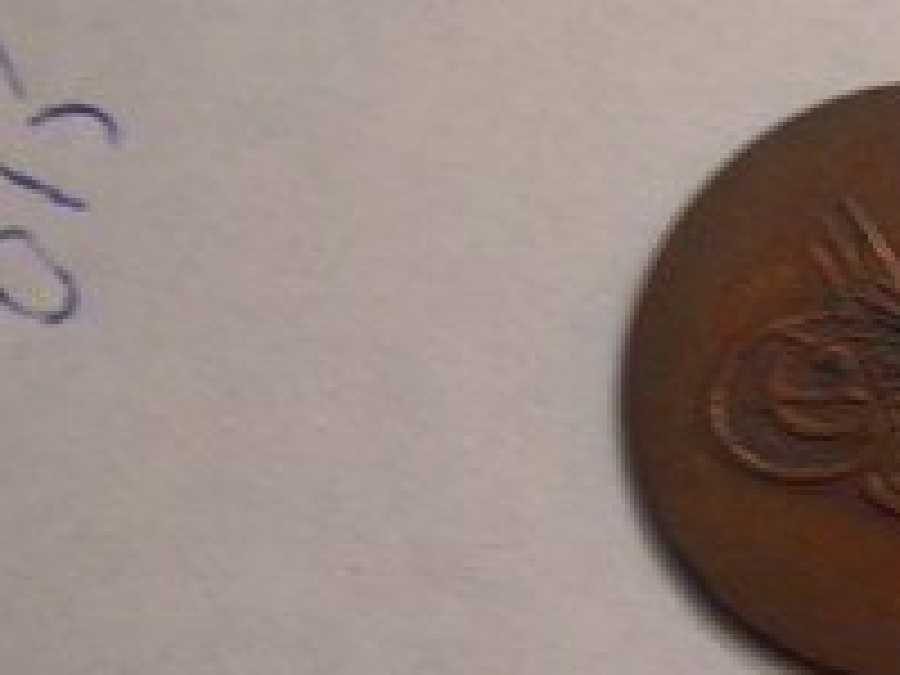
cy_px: 400
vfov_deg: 13.0
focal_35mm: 114
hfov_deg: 16.8
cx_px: 950
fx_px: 2964
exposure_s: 1/4.4
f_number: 2.8
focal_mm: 8
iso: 150
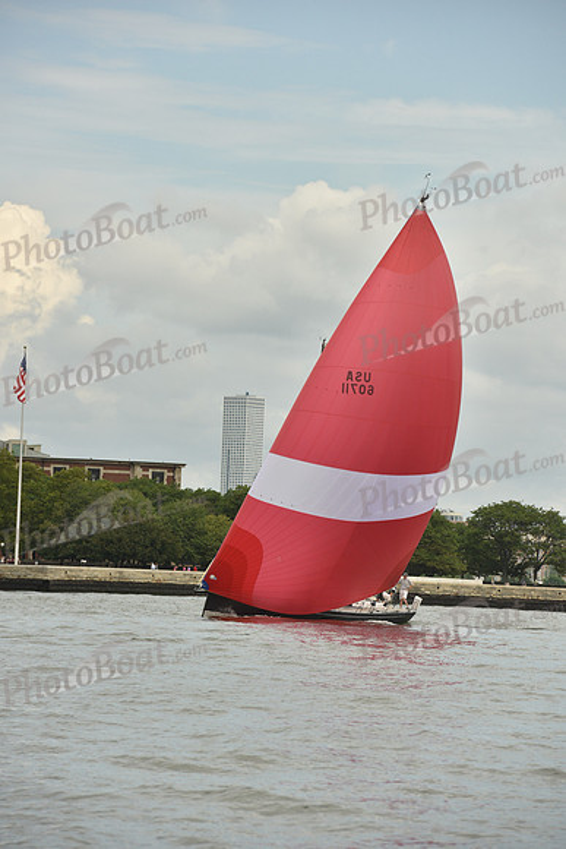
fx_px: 4713
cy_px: 424
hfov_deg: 6.9
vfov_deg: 10.3
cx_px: 283
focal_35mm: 200
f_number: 9
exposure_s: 1/1000
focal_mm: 200
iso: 320
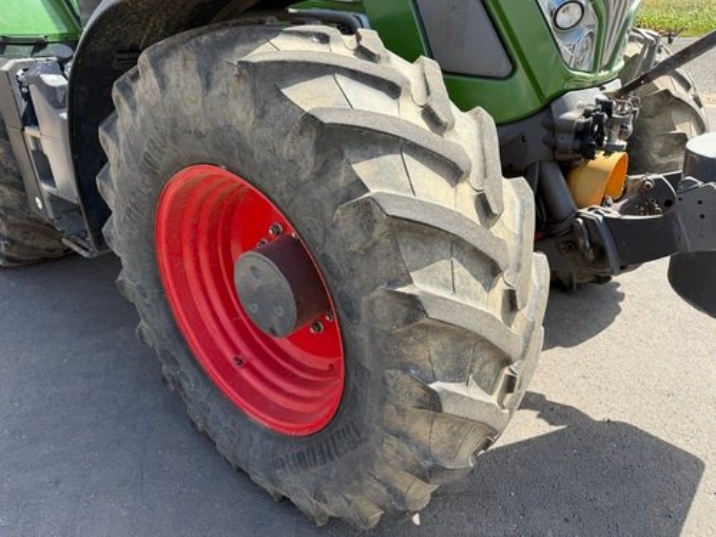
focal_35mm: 24
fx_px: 496
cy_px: 268
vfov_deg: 56.8
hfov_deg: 71.6
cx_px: 358
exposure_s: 1/1410
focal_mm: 6.76
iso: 80
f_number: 1.78
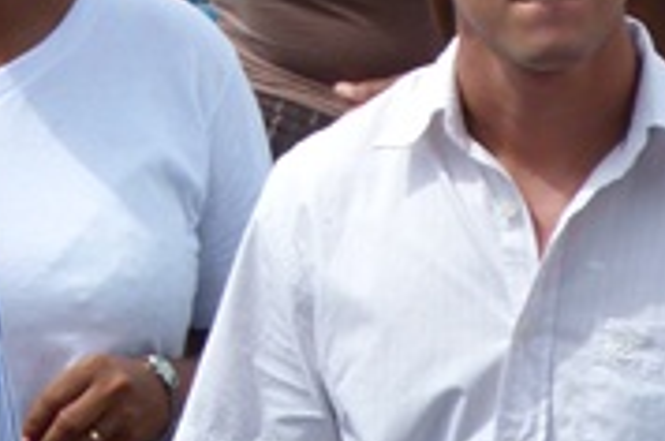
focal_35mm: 1929
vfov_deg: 0.7
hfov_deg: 1.1
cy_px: 41
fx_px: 35569
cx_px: -280
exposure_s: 1/500
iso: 100
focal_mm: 107.9
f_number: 5.2
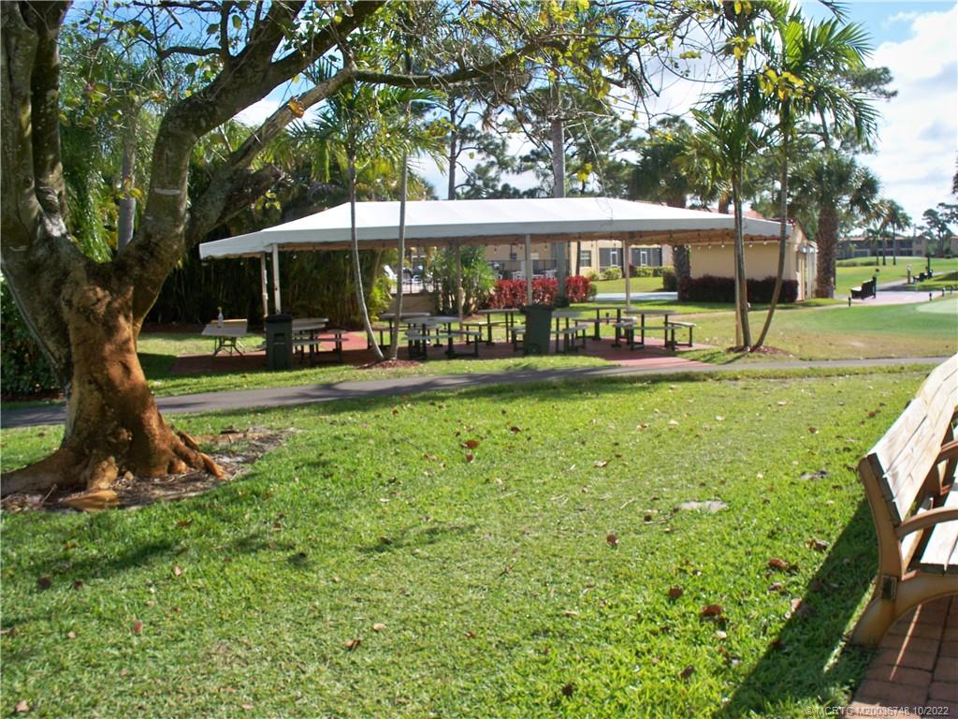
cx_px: 479
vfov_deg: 40.7
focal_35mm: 35
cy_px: 360
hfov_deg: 52.6
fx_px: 969
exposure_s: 1/400
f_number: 4.8
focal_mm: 7.54
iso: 80
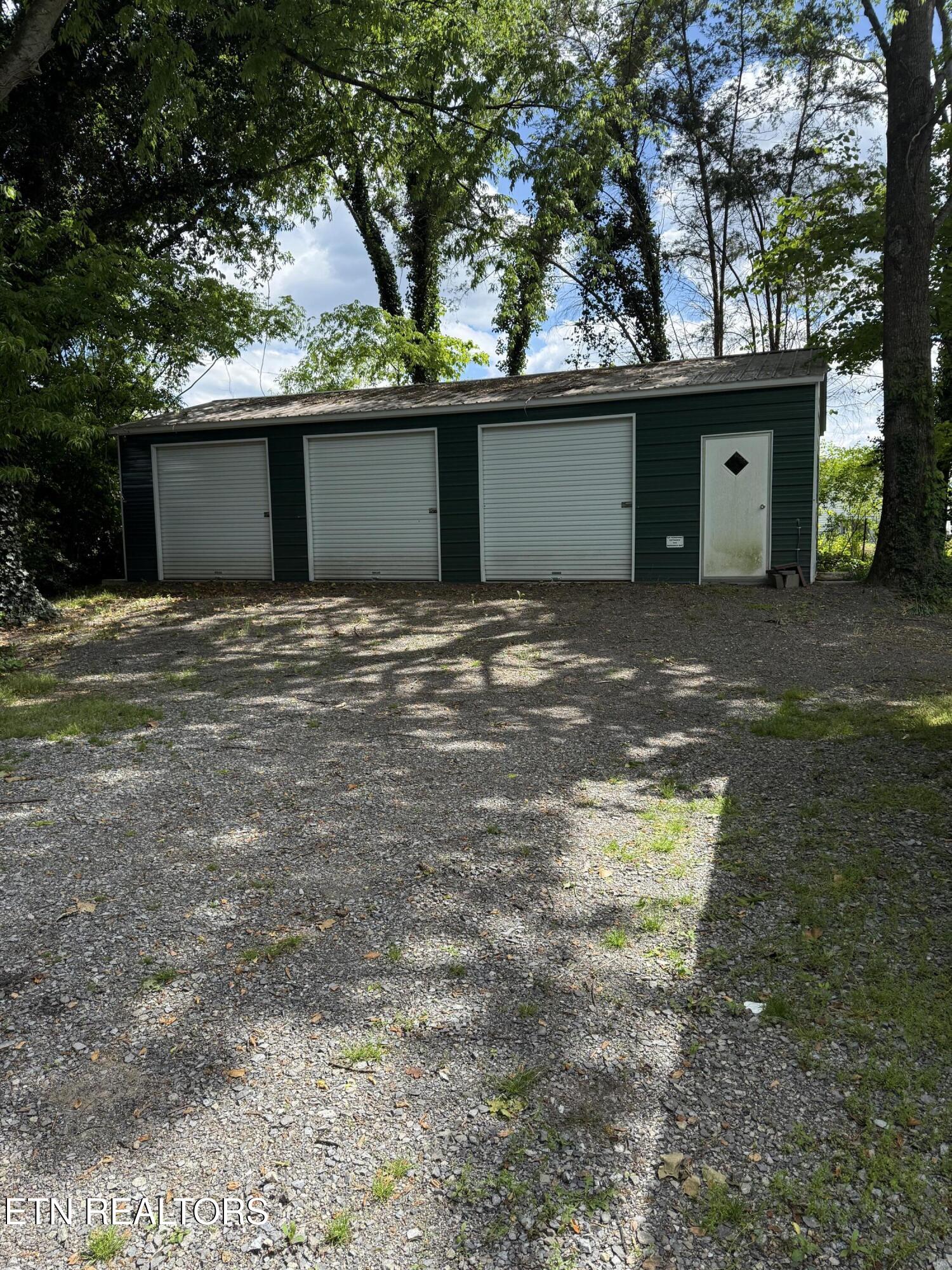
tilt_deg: -3.9
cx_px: 476
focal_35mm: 24
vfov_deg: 71.6
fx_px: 880
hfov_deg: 56.8
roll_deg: +0.2
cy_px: 635
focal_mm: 6.76
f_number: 1.78
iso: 100
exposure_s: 1/2299
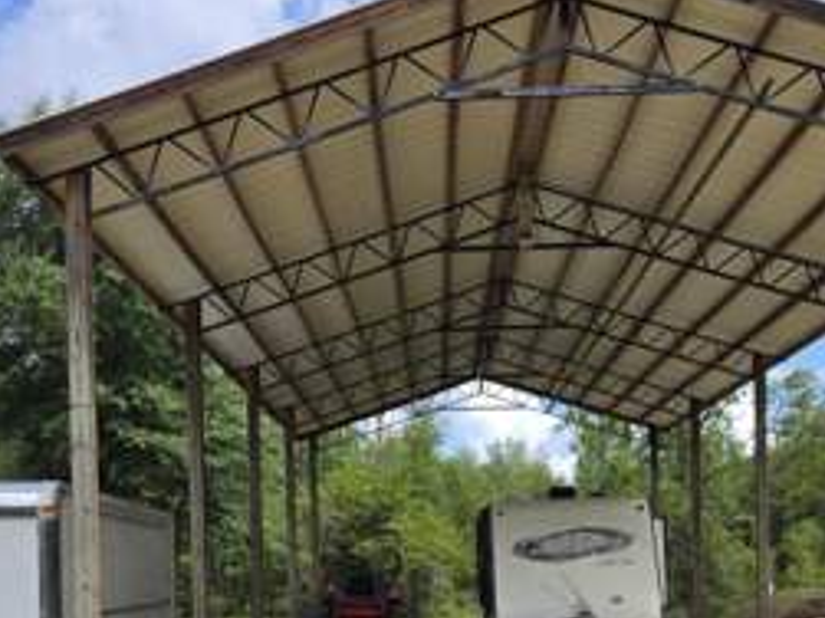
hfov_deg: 43.0
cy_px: 580
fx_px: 1048
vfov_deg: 31.0
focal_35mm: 44
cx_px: 408
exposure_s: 1/2730
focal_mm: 5.4
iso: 80
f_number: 1.8
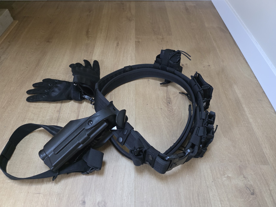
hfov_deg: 73.9
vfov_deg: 58.9
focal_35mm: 23
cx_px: 138
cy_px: 104
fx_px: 183
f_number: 1.7
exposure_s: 1/100
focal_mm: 6.3
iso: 1250
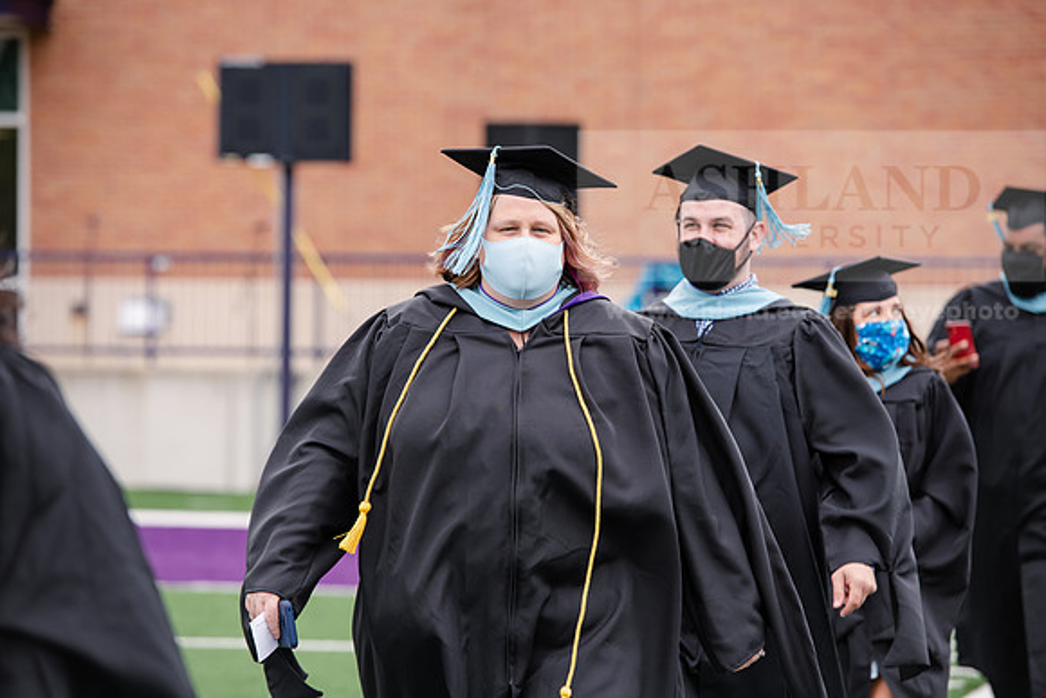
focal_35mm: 175
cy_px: 349
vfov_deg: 7.9
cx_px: 523
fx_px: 5086
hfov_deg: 11.7
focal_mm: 175
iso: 500
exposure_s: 1/640
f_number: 5
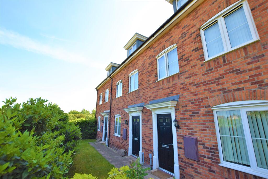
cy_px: 90
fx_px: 112
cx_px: 134
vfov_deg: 77.3
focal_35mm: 15
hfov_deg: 100.4
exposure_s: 1/250
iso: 200
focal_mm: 10
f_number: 8
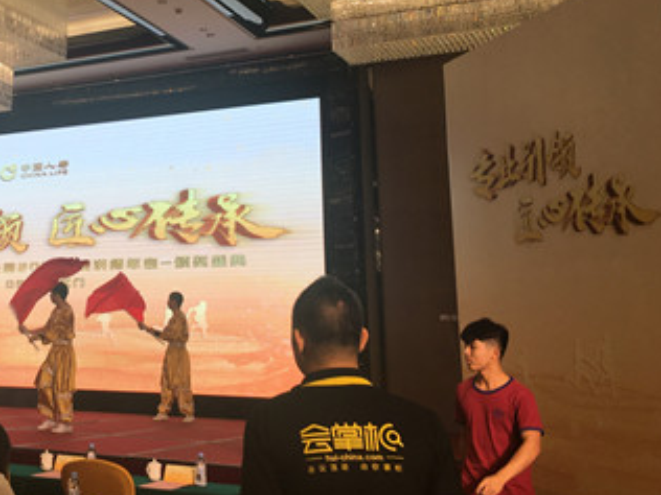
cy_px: 172
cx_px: 98
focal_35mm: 51
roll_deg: -0.5
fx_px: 974
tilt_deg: +11.2
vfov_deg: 28.4
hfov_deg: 35.8
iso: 32
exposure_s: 1/100
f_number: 2.2
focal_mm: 4.15
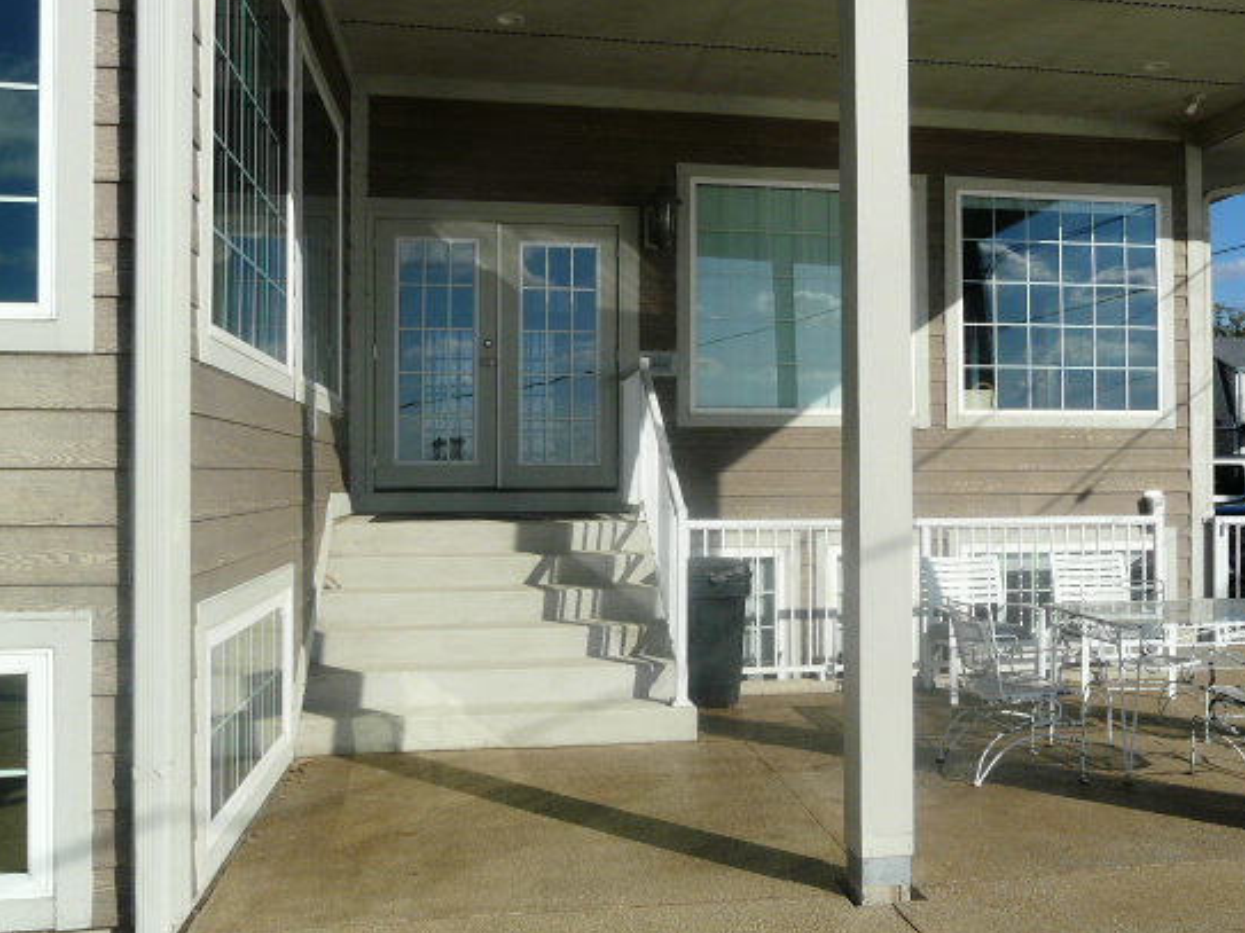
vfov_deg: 42.9
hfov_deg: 55.1
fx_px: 1187
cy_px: 458
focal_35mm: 33
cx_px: 729
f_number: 7.1
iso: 100
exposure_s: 1/500
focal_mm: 4.6
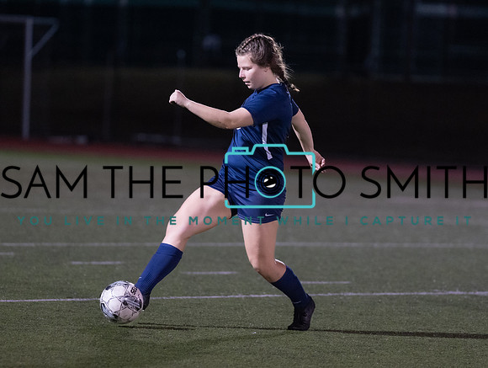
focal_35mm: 315
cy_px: 176
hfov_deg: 6.3
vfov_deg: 4.7
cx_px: 255
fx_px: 4449
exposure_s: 1/1000
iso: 4000
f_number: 2.8
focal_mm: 200
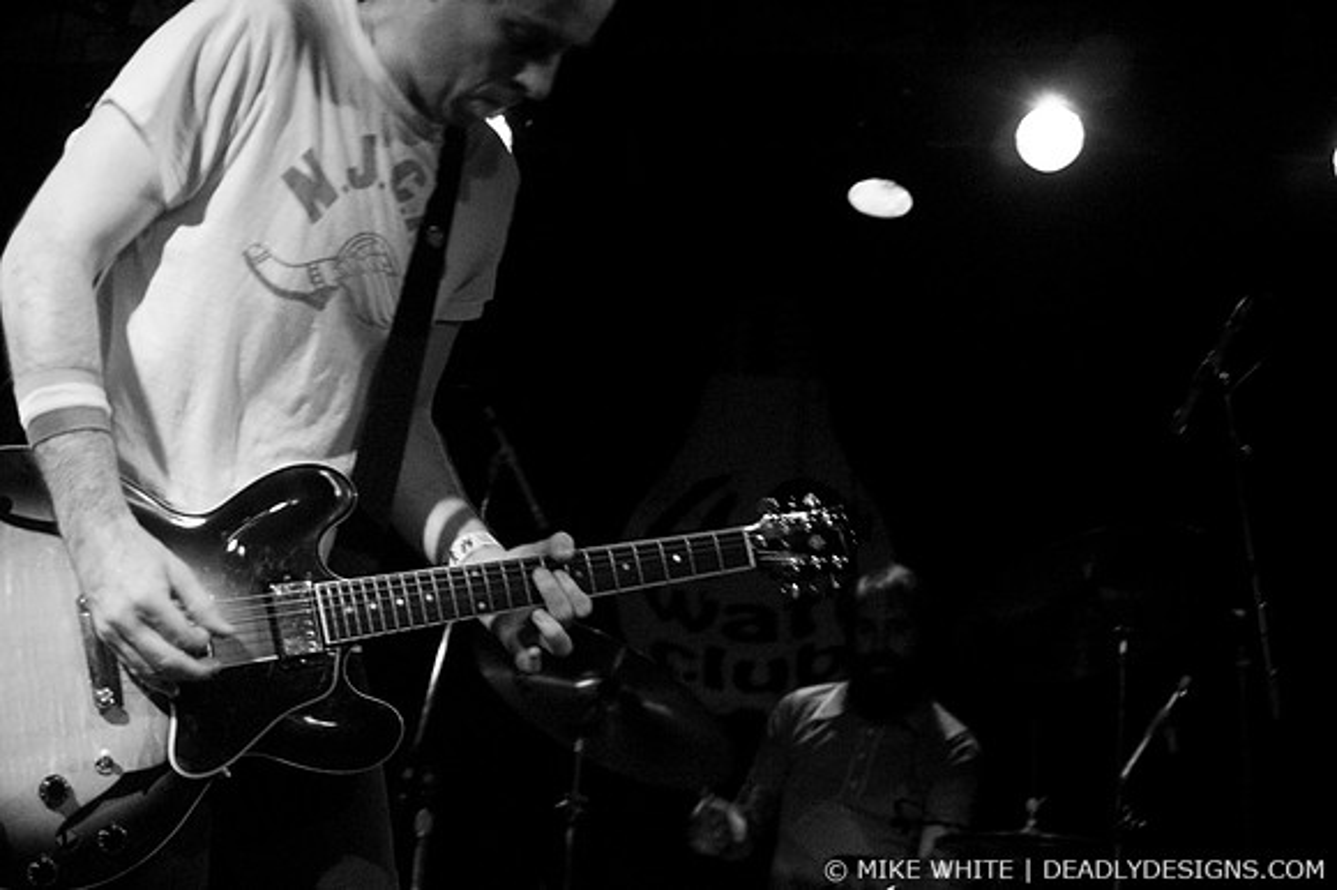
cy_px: 445
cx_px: 668
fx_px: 1949
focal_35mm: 52
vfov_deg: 25.7
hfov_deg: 37.9
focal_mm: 35
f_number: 2.8
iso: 800
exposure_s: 1/50
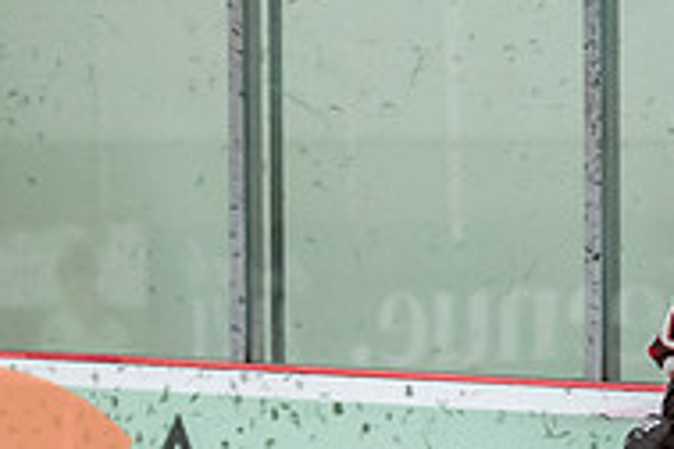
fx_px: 7769
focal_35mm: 415
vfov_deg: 3.3
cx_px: 814
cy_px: 549
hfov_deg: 4.9
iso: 2000
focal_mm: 98
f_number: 3.2
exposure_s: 1/640
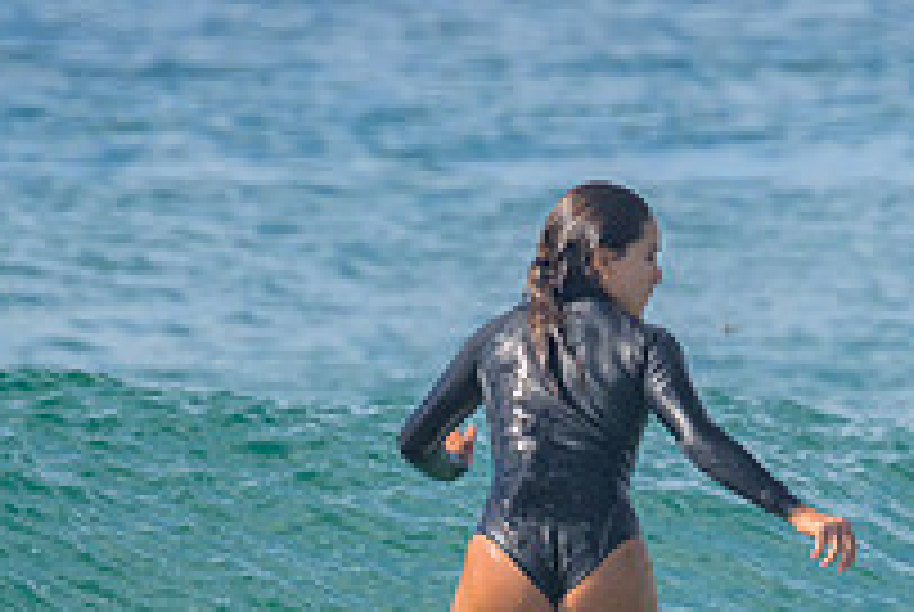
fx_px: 55351
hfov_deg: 0.9
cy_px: 592
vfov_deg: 0.6
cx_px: 866
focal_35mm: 2177
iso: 800
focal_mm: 660
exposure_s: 1/2000
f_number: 11
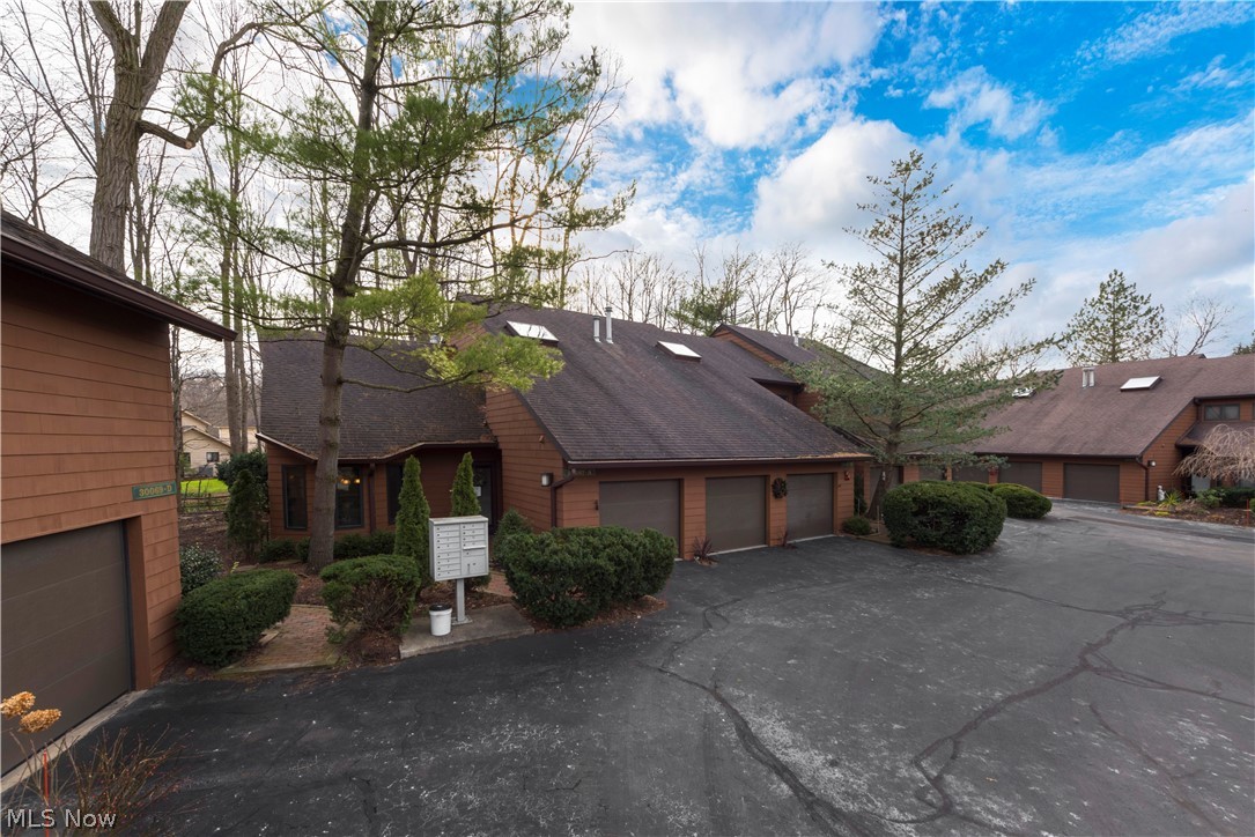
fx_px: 488
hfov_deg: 104.2
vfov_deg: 81.2
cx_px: 628
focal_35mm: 14
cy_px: 418
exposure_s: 1/125
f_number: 9
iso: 200
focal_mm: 14
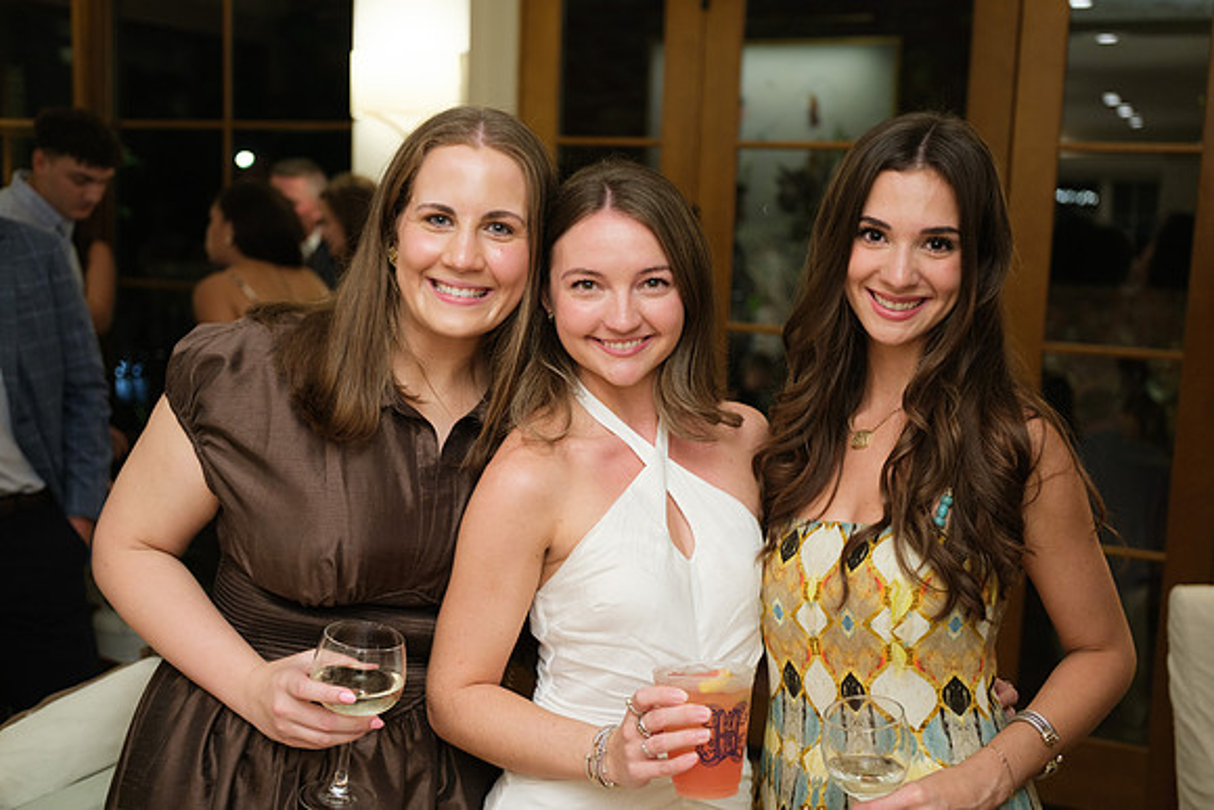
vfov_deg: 32.6
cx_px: 607
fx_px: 1383
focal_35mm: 41
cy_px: 405
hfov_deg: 47.4
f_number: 1.8
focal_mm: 27
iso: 400
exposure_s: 1/80
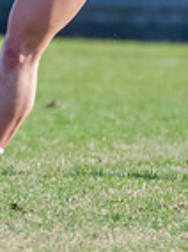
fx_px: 22196
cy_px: -26
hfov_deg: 0.5
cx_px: -42
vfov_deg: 0.7
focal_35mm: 3056
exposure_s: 1/1600
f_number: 6
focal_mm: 400
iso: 1100
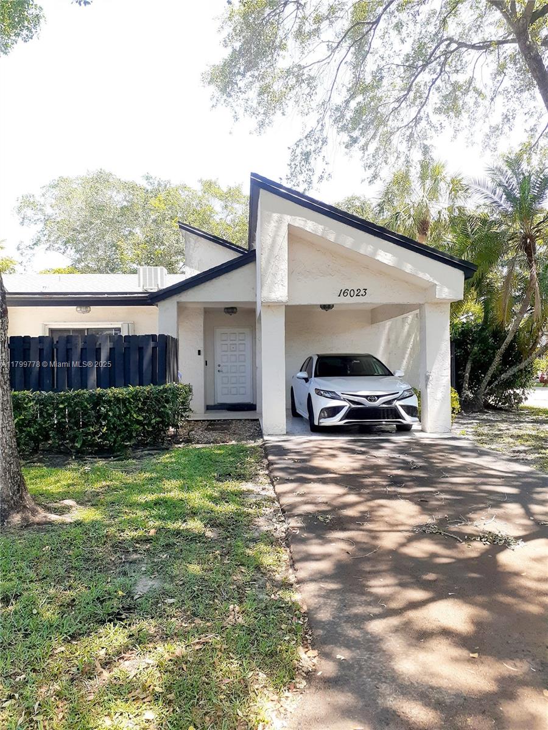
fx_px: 570
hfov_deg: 51.4
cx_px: 274
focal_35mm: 27
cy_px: 365
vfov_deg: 65.3
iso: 40
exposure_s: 1/439
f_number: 1.9
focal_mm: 3.6
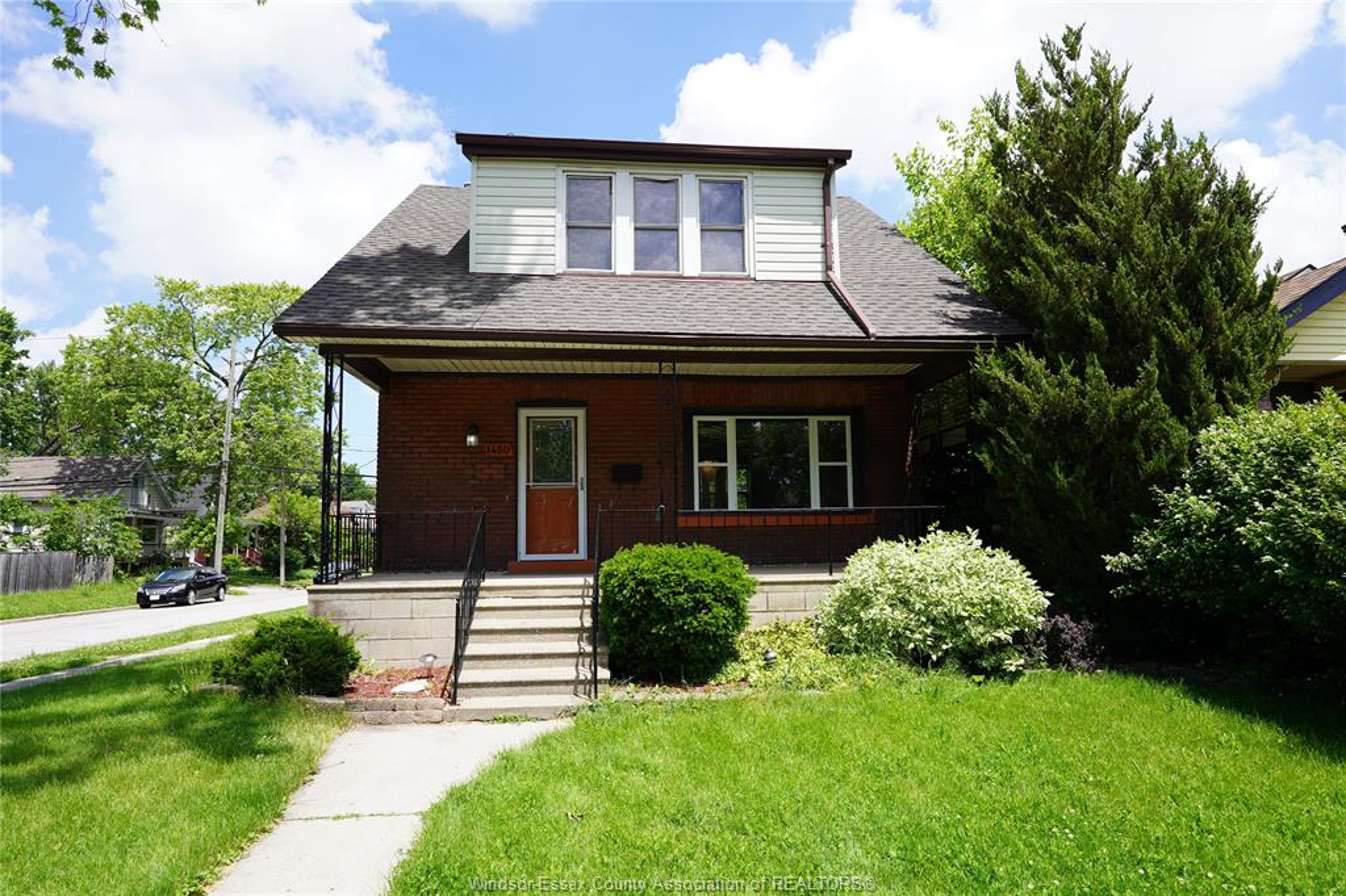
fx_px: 804
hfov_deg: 79.9
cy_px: 448
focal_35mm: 22
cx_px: 673
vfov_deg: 58.3
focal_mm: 21.5
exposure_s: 1/125
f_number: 8
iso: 100
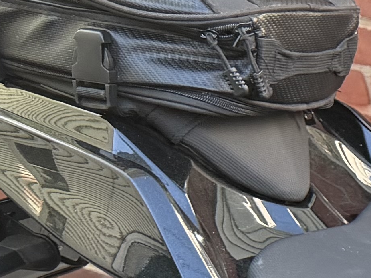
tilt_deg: -32.2
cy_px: 494
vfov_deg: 9.6
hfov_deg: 10.7
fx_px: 1587
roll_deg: +1.5
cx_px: 979
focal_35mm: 148
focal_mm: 6.76
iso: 100
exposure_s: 1/121
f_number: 1.78
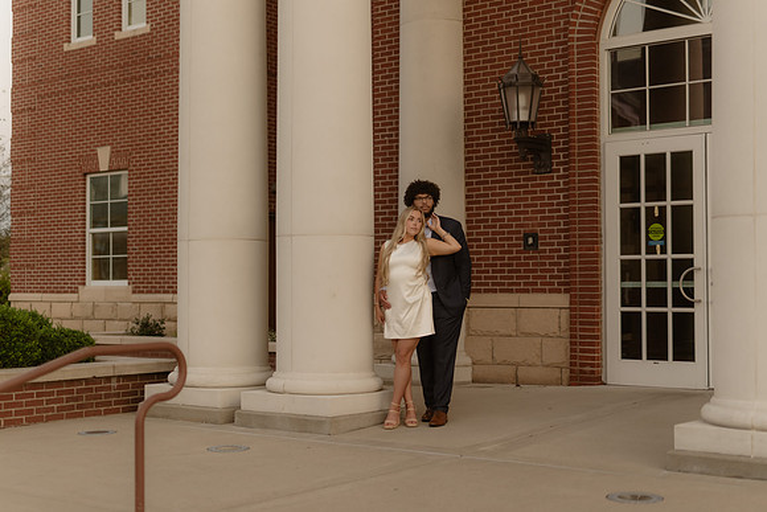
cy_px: 256
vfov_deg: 24.8
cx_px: 381
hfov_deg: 36.4
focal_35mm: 55
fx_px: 1166
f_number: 1.4
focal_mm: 50
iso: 250
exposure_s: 1/250
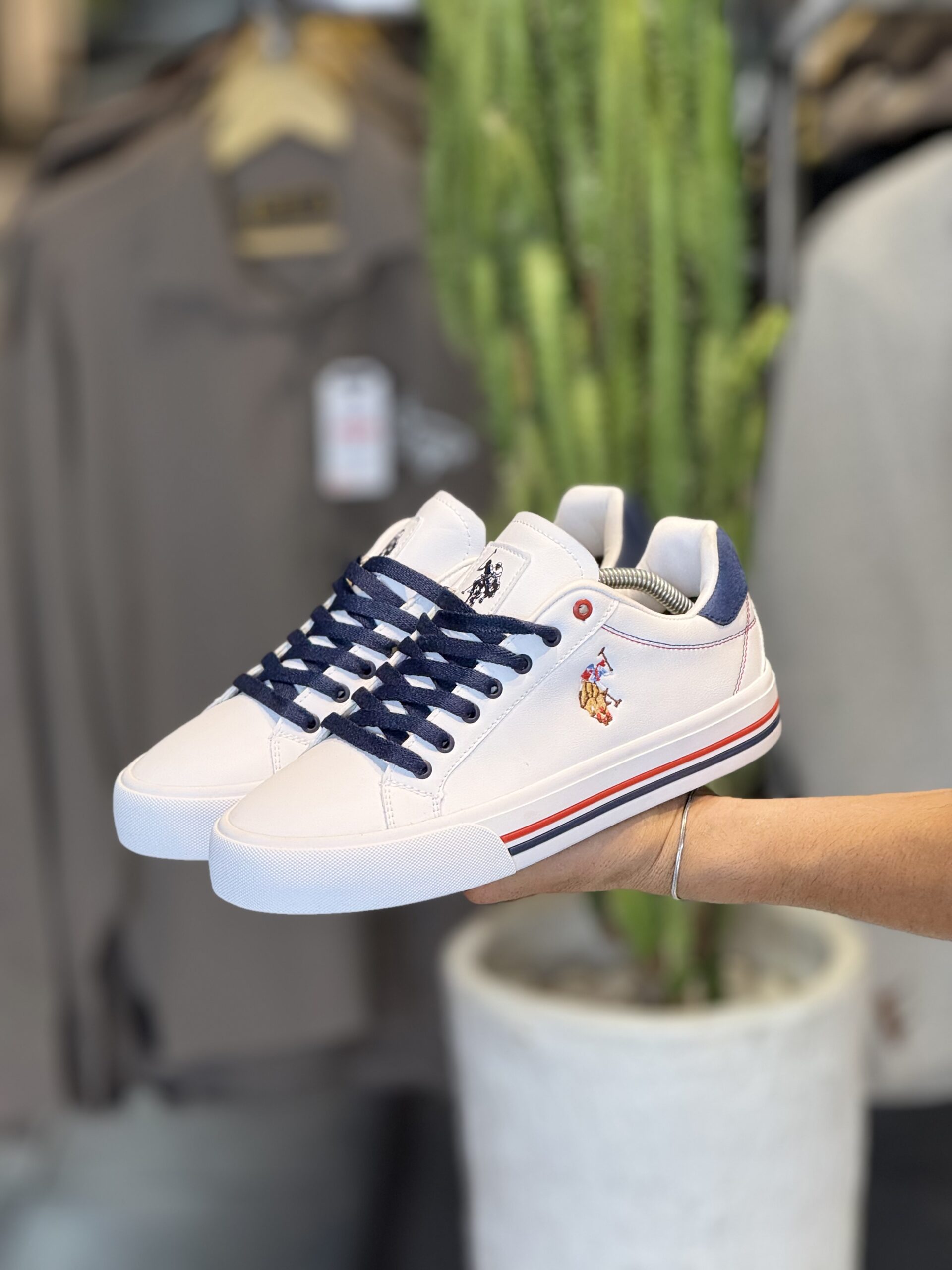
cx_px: 476
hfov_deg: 12.3
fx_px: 4400
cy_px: 635
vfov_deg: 16.4
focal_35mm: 120
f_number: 2.8
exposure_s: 1/100
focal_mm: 15.66
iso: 64
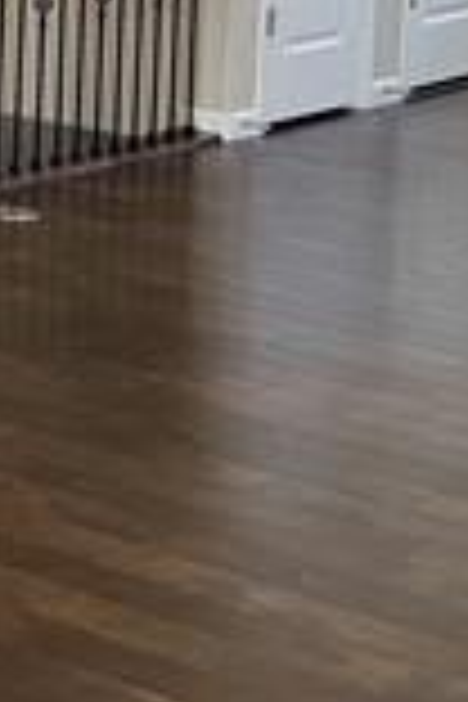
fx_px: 2418
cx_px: -598
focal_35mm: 124
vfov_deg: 15.9
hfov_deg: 9.9
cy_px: -122
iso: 50
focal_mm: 3
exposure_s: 1/60
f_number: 1.8
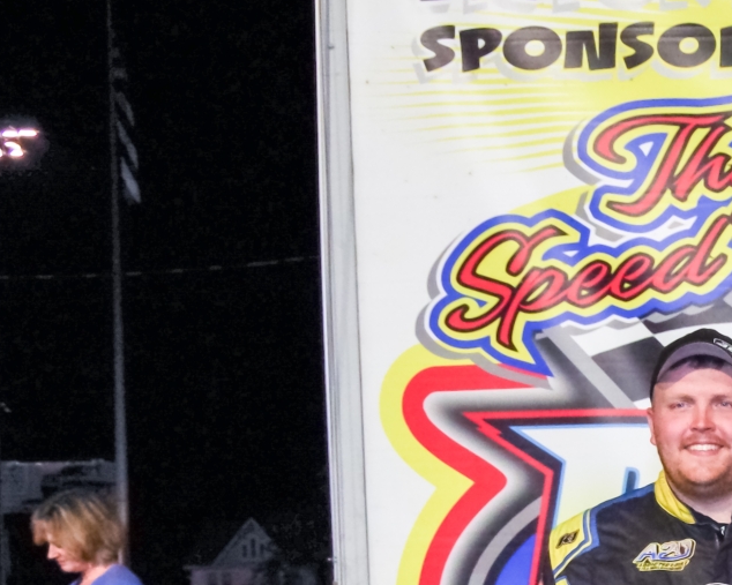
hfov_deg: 16.2
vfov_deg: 13.8
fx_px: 2361
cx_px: 1086
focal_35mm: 109
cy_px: 667
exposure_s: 1/180
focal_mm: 24
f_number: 6.3
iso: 1600
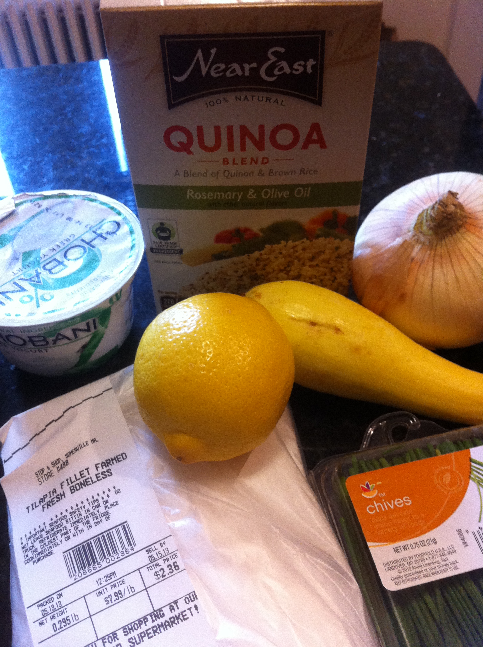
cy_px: 324
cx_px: 242
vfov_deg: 52.7
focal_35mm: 35
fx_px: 653
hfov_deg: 40.6
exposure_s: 1/17
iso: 200
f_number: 2.8
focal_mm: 3.85
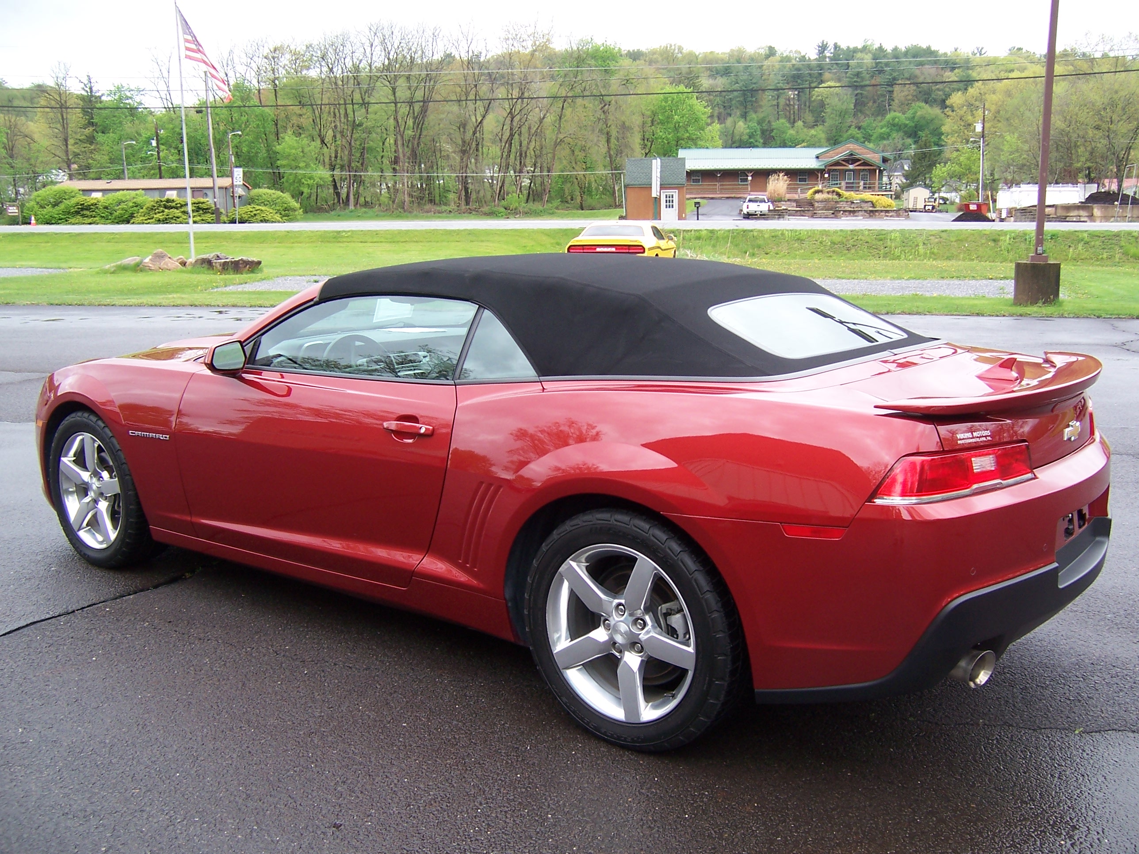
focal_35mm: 33
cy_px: 427
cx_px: 570
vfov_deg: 42.9
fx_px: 1086
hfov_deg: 55.4
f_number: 3.4
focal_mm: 5.5
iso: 80
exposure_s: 1/180
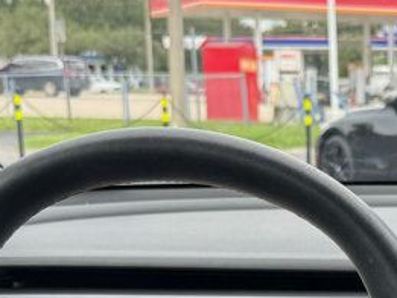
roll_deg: -1.3
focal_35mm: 94
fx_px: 1079
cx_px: 403
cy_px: 383
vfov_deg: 15.0
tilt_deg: -18.8
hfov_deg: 20.2
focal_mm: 6.76
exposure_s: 1/567
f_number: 1.78
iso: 80
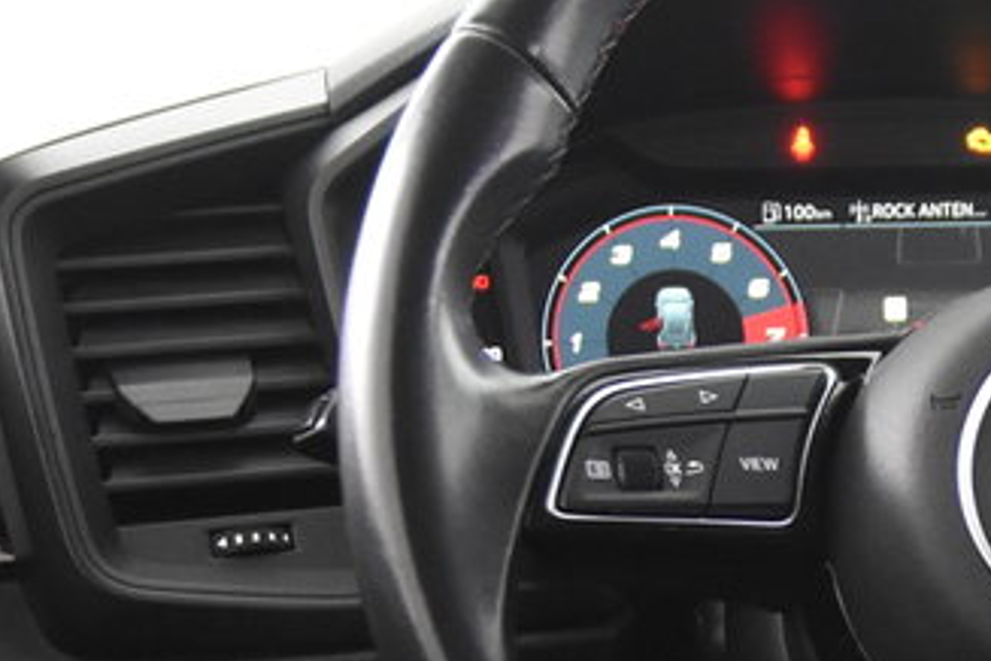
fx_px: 3551
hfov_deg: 15.3
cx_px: 1179
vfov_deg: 10.3
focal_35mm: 129
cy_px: 975
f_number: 3
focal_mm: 22
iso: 2800
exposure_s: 1/30
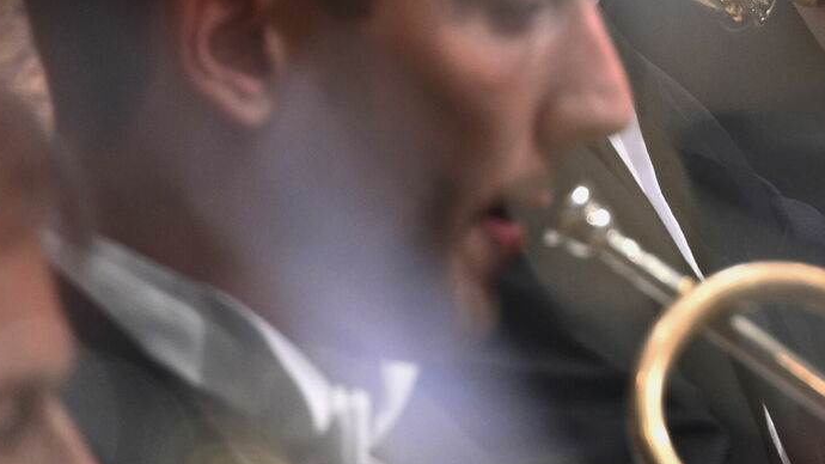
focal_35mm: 1311
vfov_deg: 0.9
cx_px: 1571
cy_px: -25
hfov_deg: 1.6
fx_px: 28677
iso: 3200
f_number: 4.5
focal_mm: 300
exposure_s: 1/250
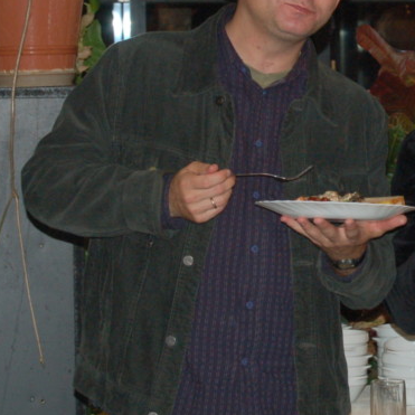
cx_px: 406
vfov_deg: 9.0
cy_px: 117
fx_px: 2620
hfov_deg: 9.0
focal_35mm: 193
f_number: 5.6
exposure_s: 1/60
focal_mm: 55
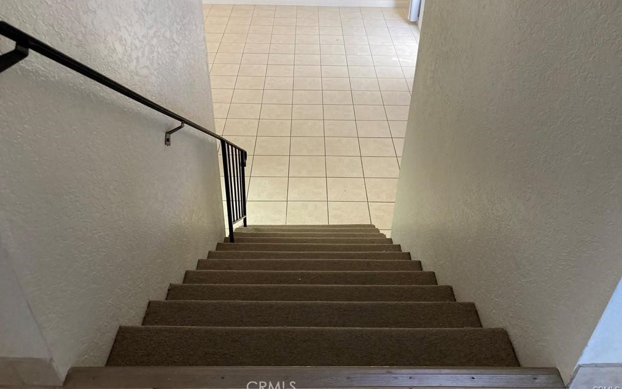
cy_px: 160
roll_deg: -0.7
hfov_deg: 62.9
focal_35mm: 30
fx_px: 509
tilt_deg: -35.4
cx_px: 309
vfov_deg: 41.7
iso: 125
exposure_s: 1/60
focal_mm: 3.99
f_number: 1.8
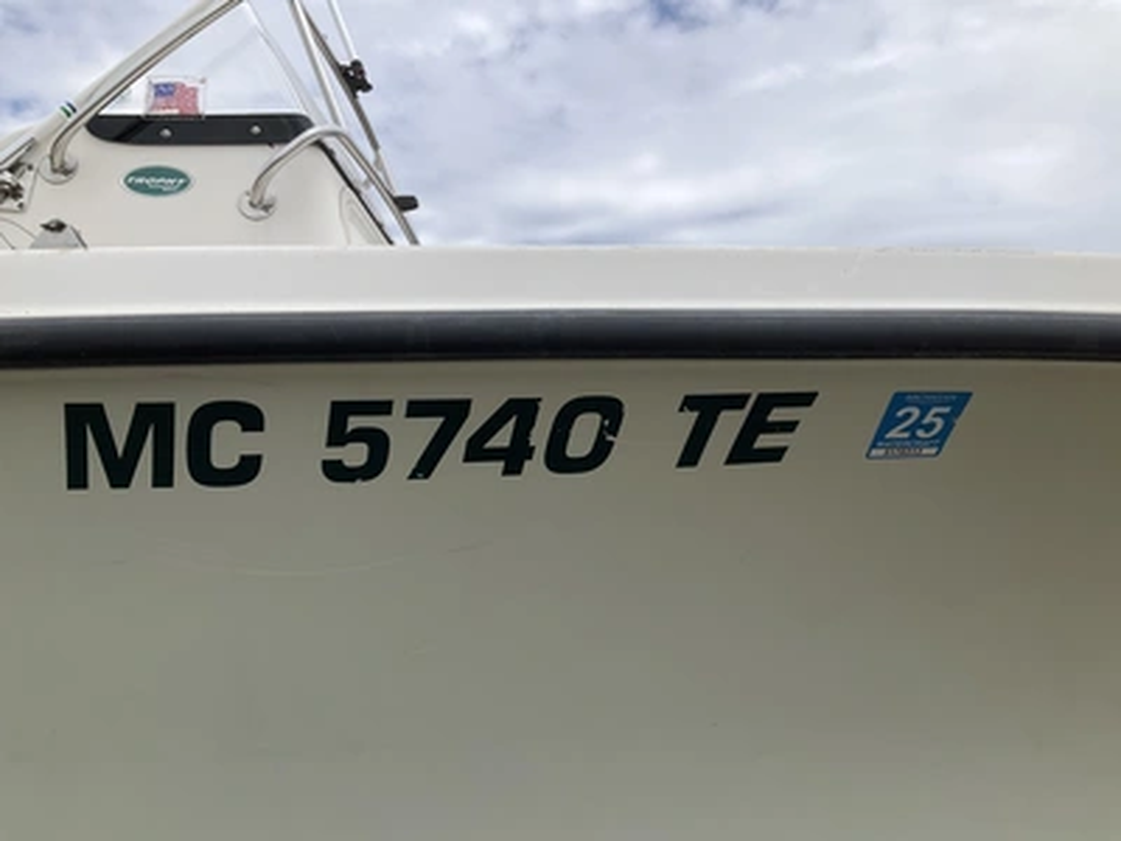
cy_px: 420
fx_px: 939
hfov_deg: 61.7
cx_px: 560
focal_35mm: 29
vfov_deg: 48.2
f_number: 1.8
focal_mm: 3
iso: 25
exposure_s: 1/1912
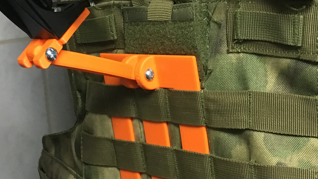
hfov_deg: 30.1
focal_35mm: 70
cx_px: 192
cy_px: 28
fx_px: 590
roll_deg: +5.2
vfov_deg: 17.1
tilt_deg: -4.3
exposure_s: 1/25
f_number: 2.2
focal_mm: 4.15
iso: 200
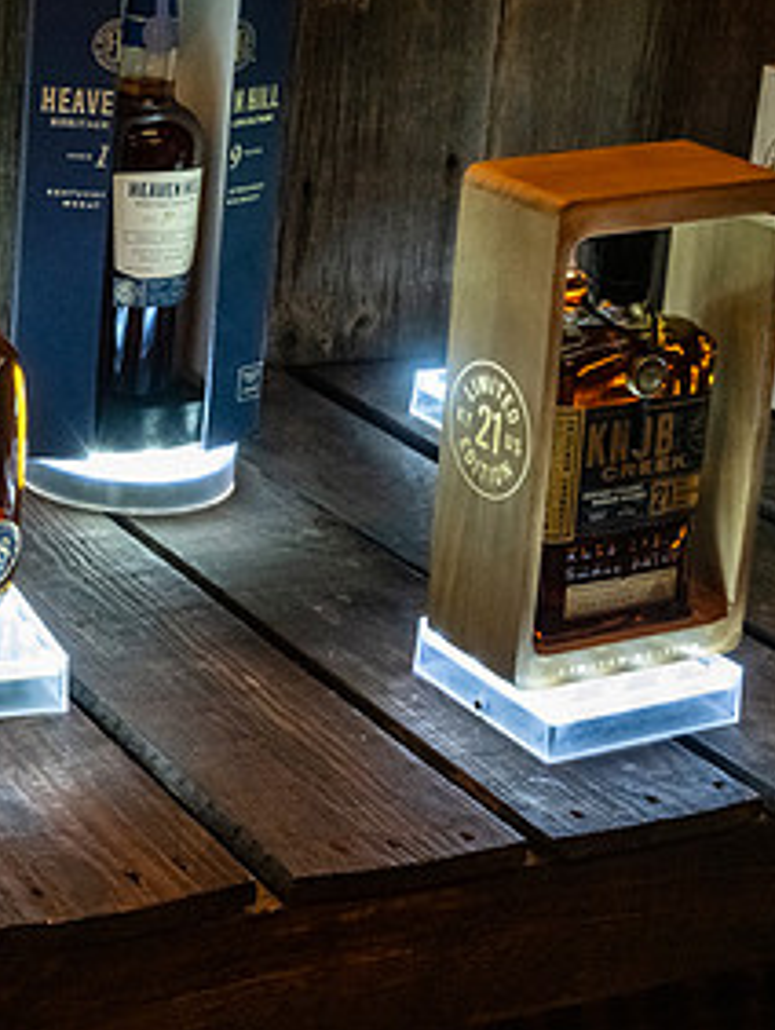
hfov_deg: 17.3
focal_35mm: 83
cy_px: 451
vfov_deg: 23.5
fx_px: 2474
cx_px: -55
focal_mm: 42
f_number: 11
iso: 6400
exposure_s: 1/40
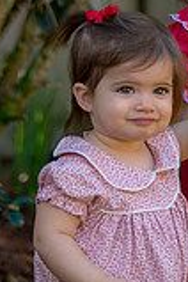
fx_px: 2107
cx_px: 219
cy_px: 183
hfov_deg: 5.1
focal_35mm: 269
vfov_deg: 7.7
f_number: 4
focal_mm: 95
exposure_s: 1/250
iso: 320
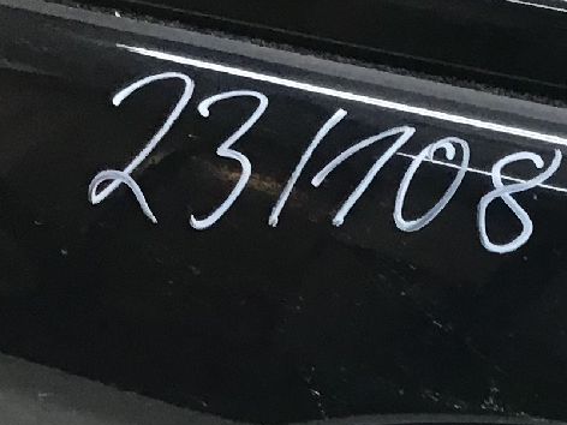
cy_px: 613
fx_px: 2064
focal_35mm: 126
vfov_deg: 11.3
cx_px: 586
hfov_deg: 15.3
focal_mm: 3.3
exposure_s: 1/33
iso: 50
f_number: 2.4
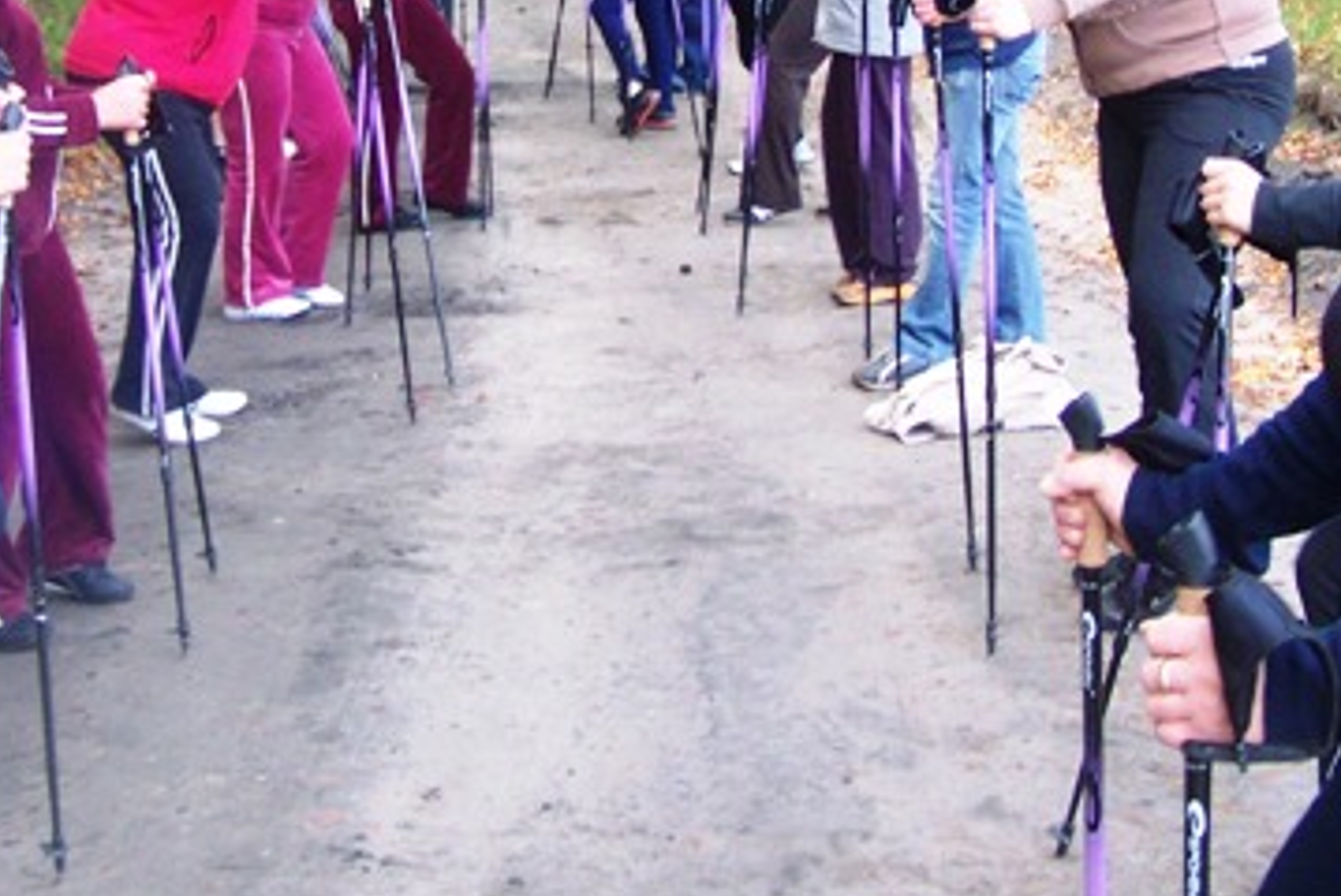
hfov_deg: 23.1
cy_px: 30
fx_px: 3281
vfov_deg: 15.3
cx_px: 564
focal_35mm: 88
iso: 125
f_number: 2.8
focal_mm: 6.3
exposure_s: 1/60
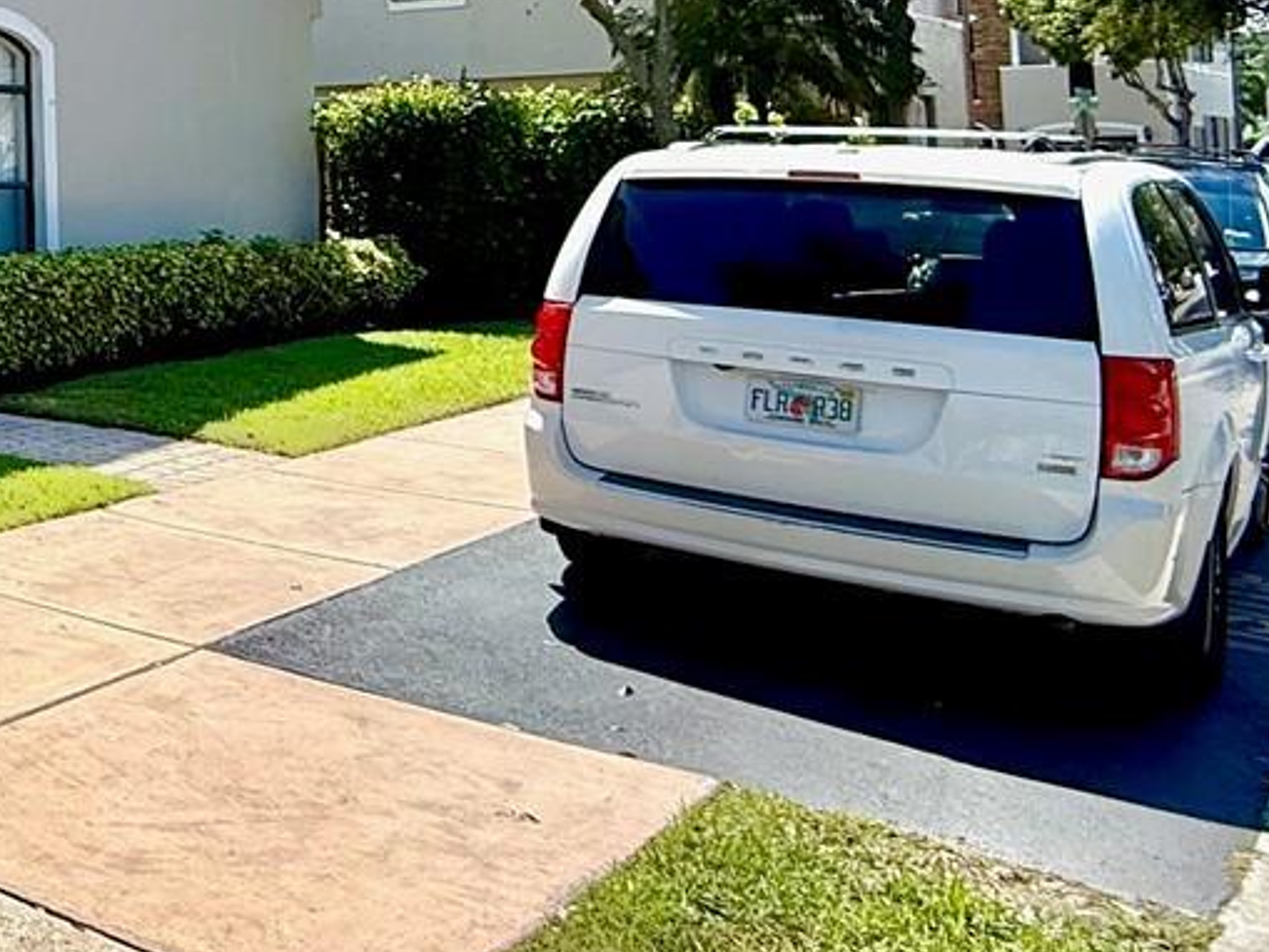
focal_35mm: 44
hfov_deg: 31.8
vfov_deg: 31.2
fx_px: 1613
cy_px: 81
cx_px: -414
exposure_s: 1/1464
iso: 64
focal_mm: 2.22
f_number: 2.2
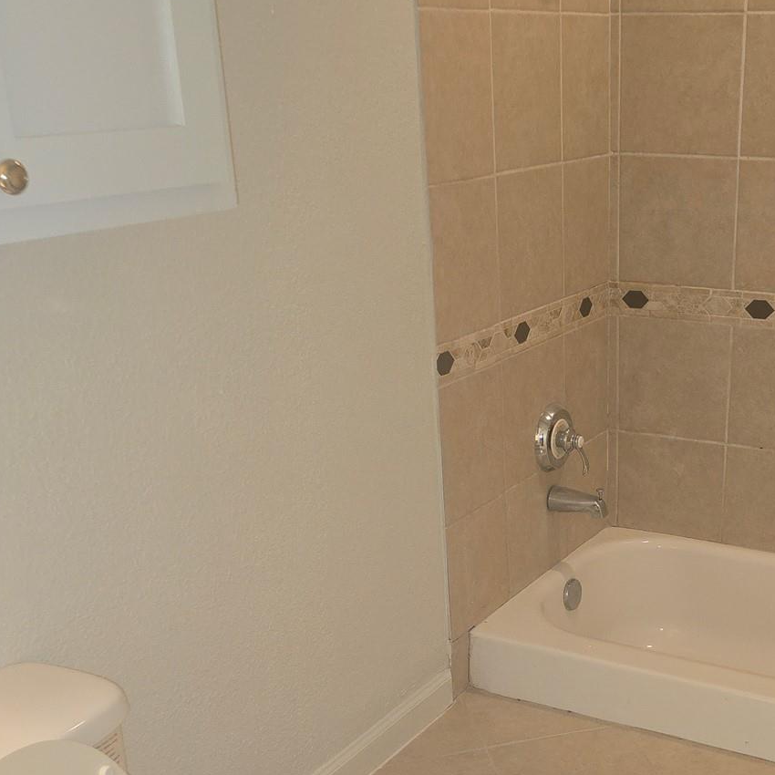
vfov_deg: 34.0
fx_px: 1241
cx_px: 590
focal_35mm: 49
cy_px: 573
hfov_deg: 33.9
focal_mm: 6.3
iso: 100
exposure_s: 1/30
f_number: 1.7
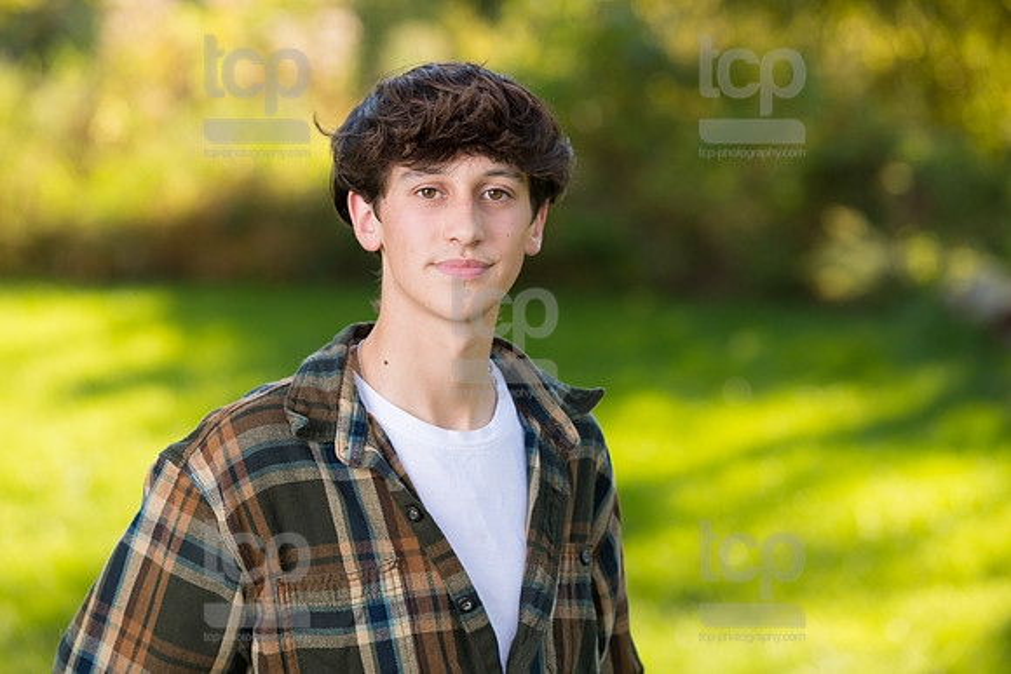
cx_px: 496
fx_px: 5074
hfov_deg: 11.4
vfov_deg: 7.6
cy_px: 316
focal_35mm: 181
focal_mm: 170
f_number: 4.5
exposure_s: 1/250
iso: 200
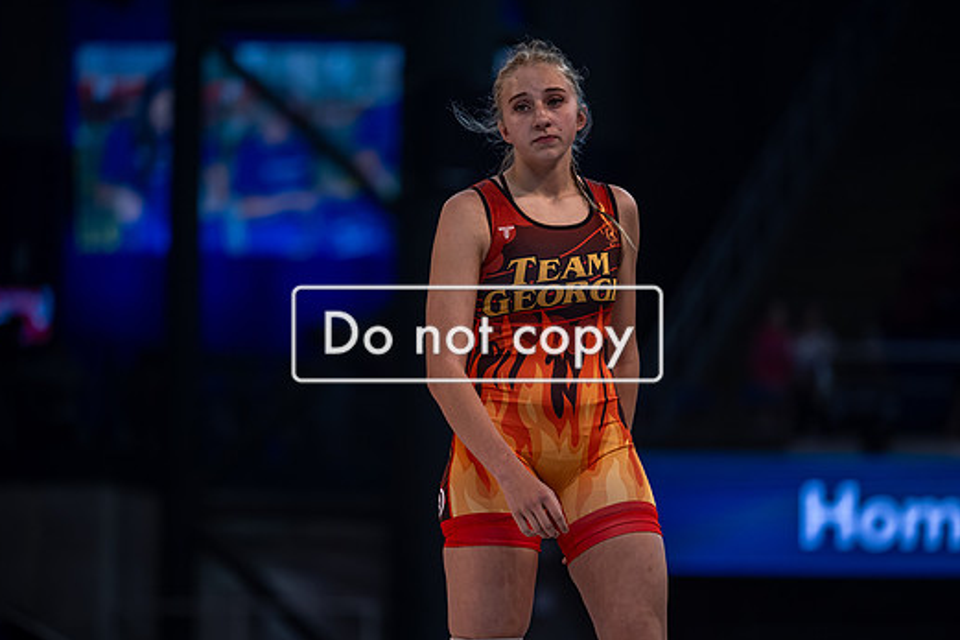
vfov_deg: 6.7
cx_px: 477
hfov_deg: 10.0
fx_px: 5491
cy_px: 335
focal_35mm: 206
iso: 1250
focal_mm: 185
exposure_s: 1/800
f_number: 2.8
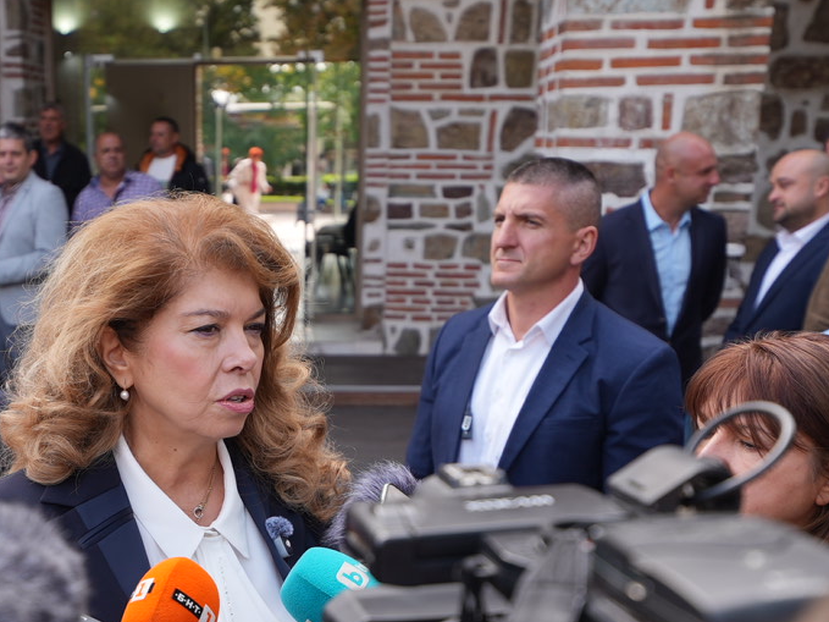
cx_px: 198
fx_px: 1317
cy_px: 508
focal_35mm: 55
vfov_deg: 26.0
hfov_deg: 34.1
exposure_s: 1/320
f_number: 2.8
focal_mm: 24
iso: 100
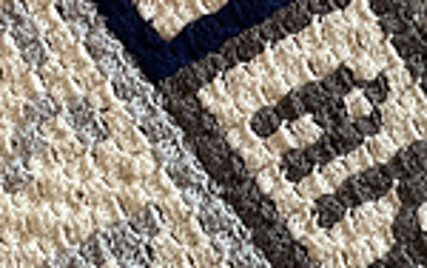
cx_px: 228
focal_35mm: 131
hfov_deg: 15.9
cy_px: 37
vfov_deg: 10.0
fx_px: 1526
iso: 320
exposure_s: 1/40
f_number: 1.8
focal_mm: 3
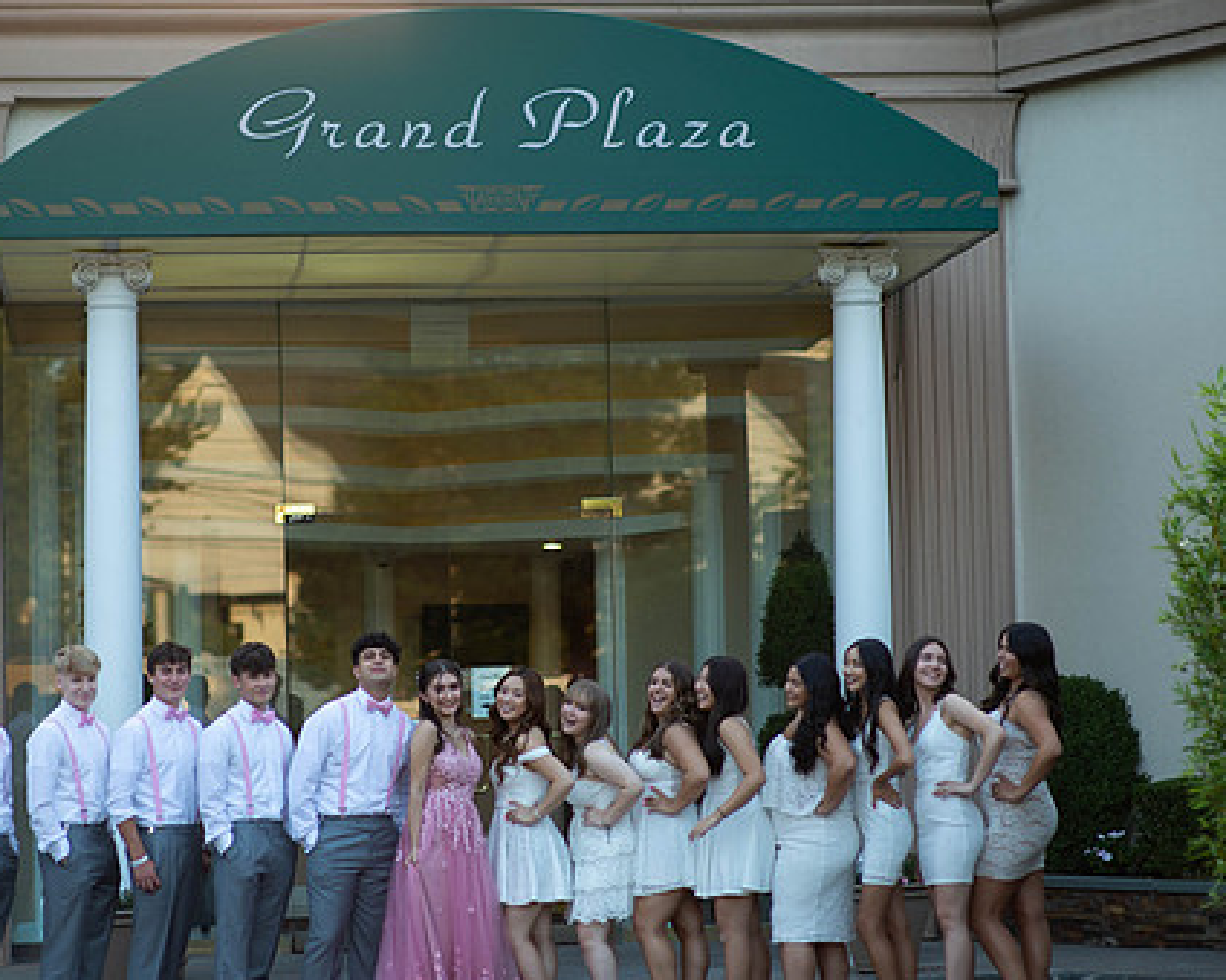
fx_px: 3954
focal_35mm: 109
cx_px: 471
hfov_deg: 17.6
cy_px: 552
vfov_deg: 14.1
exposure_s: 1/1000
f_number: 2
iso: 250
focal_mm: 85
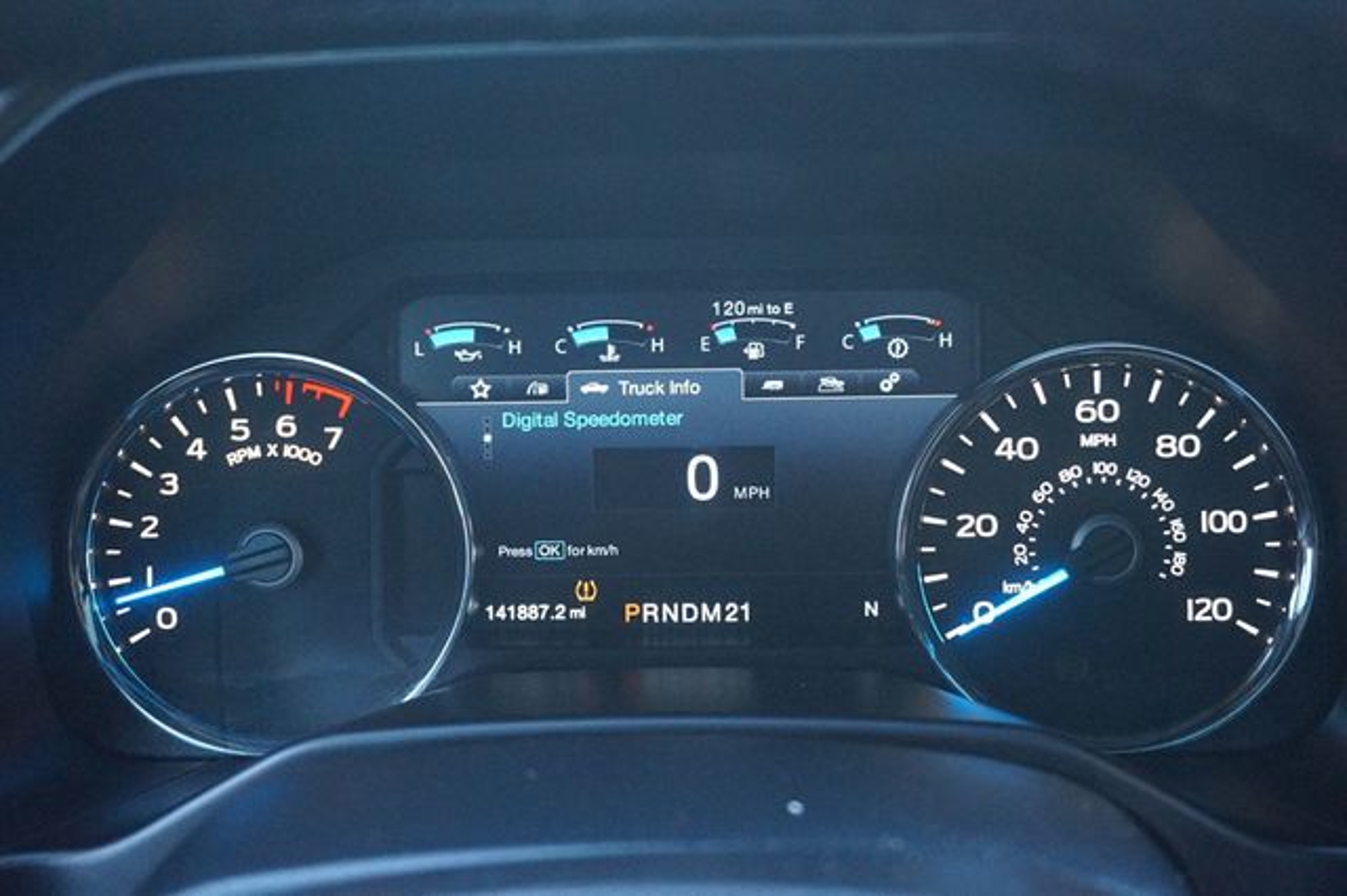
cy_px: 448
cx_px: 674
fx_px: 1515
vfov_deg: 33.0
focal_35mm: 40
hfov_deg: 47.9
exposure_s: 1/125
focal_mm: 27
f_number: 4.5
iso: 3200
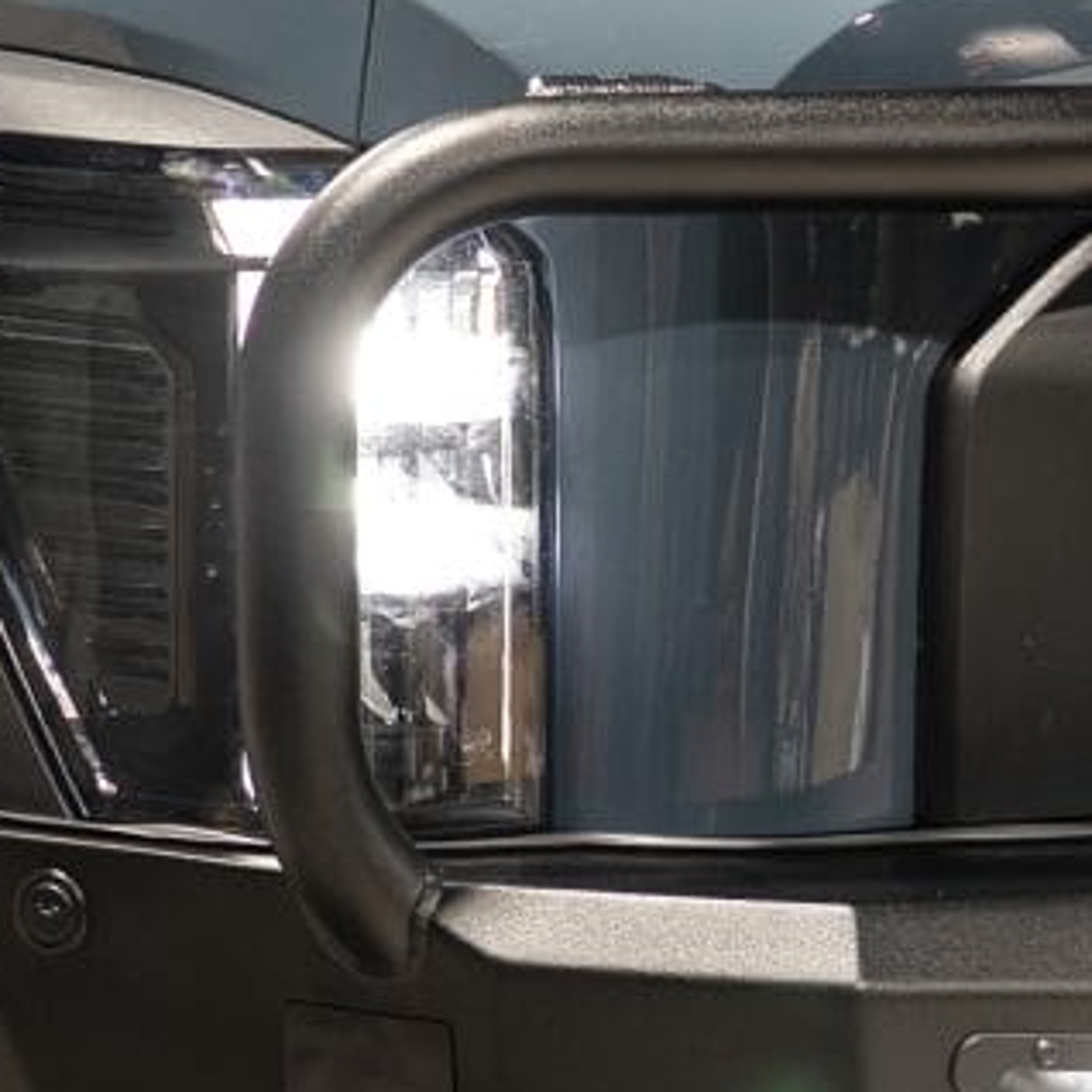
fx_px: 9172
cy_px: 783
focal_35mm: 257
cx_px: 553
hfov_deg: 6.8
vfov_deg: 6.8
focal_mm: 50
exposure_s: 1/160
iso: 1250
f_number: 2.2
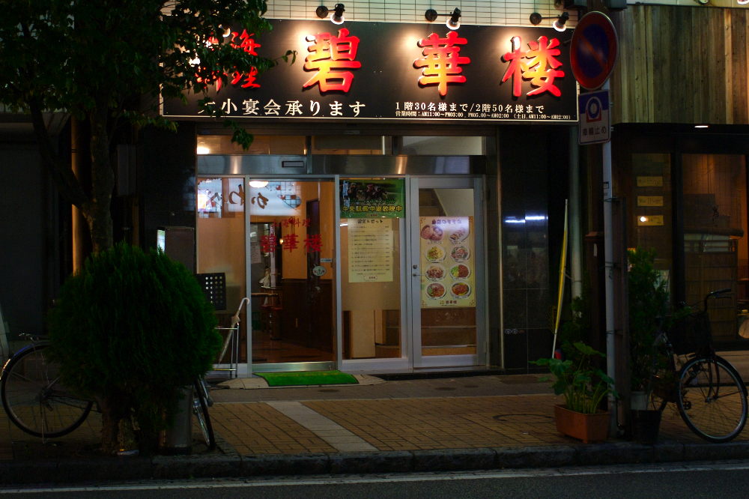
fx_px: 936
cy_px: 250
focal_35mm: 45
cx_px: 374
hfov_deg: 43.6
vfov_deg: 29.8
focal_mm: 30
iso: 400
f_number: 5
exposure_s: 1/15
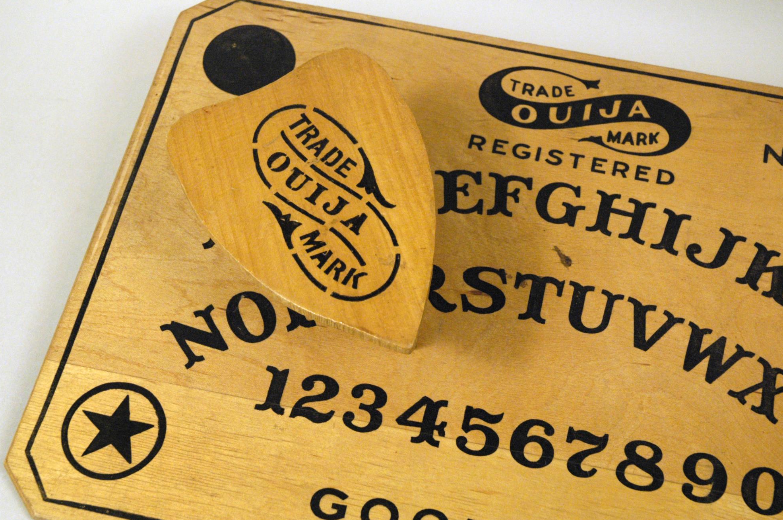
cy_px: 262
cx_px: 396
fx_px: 1456
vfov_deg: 20.3
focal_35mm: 67
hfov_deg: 30.1
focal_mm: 44
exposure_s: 1/200
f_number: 7.1
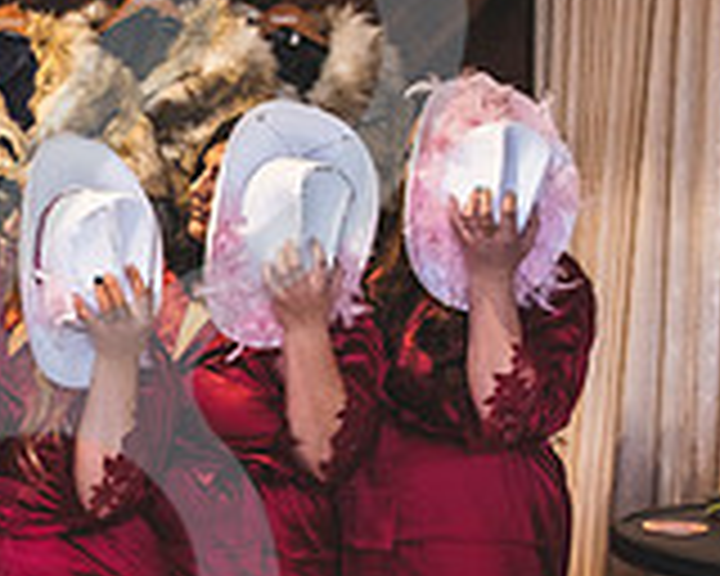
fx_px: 1982
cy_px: 403
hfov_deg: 18.9
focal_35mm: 93
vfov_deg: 16.5
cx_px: -248
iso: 1600
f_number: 2.8
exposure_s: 1/125
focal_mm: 27
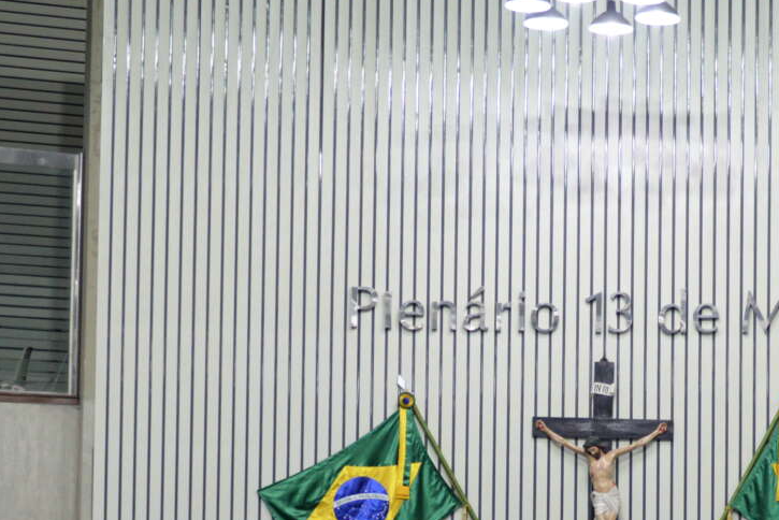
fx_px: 2446
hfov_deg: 18.0
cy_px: 547
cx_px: 547
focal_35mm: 113
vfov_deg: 12.0
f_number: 2.8
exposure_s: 1/160
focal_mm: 40
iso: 2000
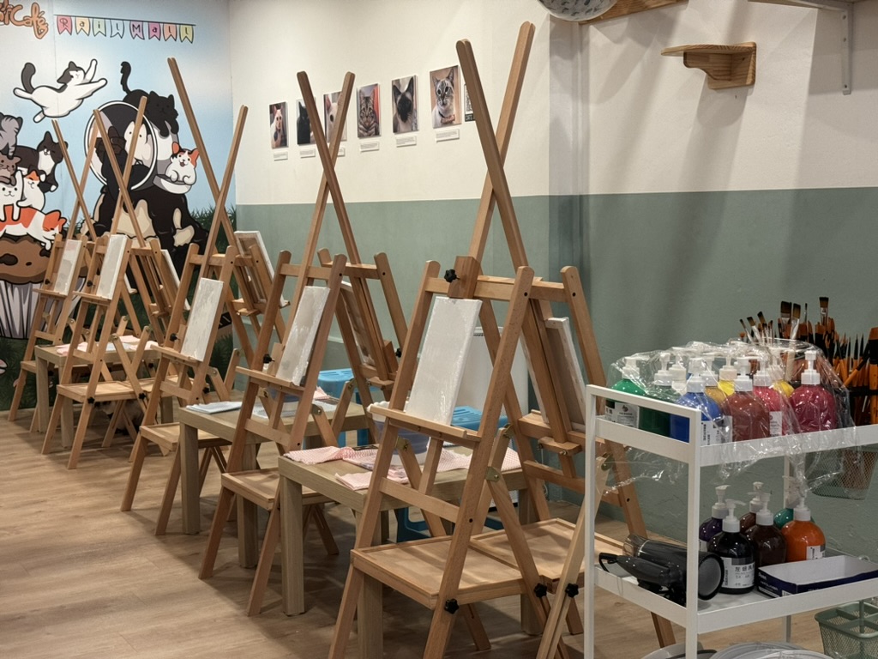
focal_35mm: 48
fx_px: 1217
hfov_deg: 39.7
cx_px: 439
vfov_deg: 30.3
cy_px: 330
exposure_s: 1/33
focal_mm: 6.76
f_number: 1.78
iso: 250
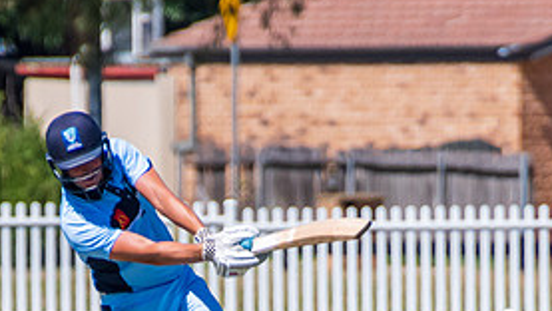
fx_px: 25168
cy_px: 444
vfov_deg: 0.7
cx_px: 177
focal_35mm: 1719
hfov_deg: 1.3
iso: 400
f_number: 6.3
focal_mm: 400
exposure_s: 1/2500
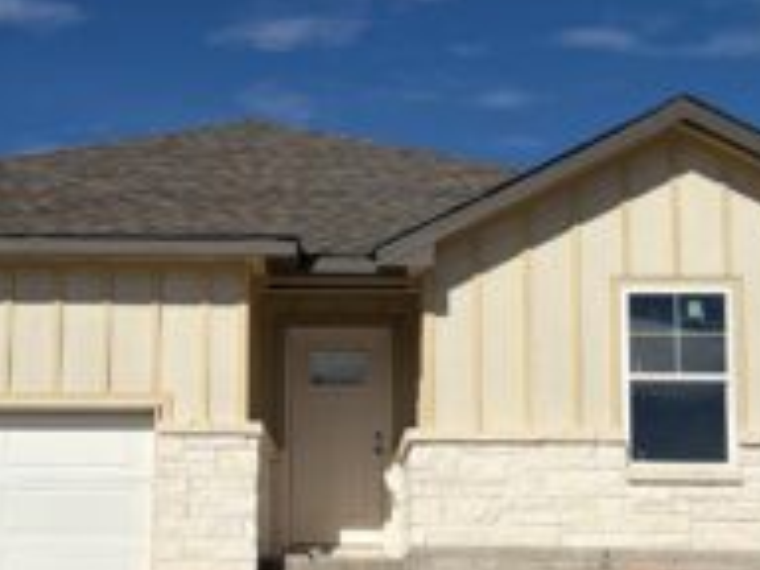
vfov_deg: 20.4
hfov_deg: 26.9
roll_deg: -0.6
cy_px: 368
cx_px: 287
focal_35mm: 72
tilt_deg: +8.8
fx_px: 1581
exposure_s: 1/11905
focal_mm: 5.96
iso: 50
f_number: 1.6
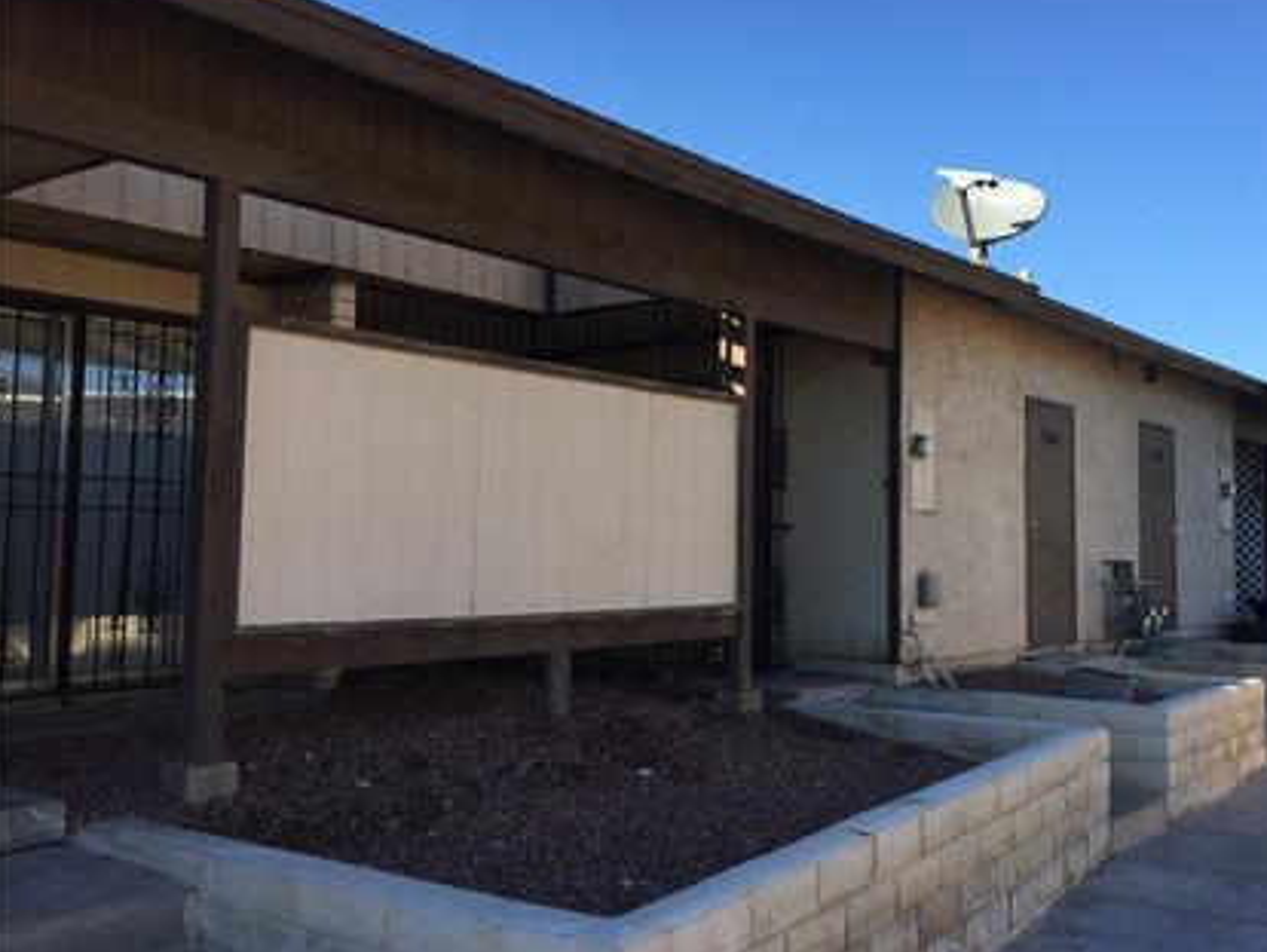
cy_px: 455
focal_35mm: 35
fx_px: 1282
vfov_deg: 40.7
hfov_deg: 52.3
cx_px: 753
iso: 32
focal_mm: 4.15
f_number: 2.2
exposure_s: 1/964
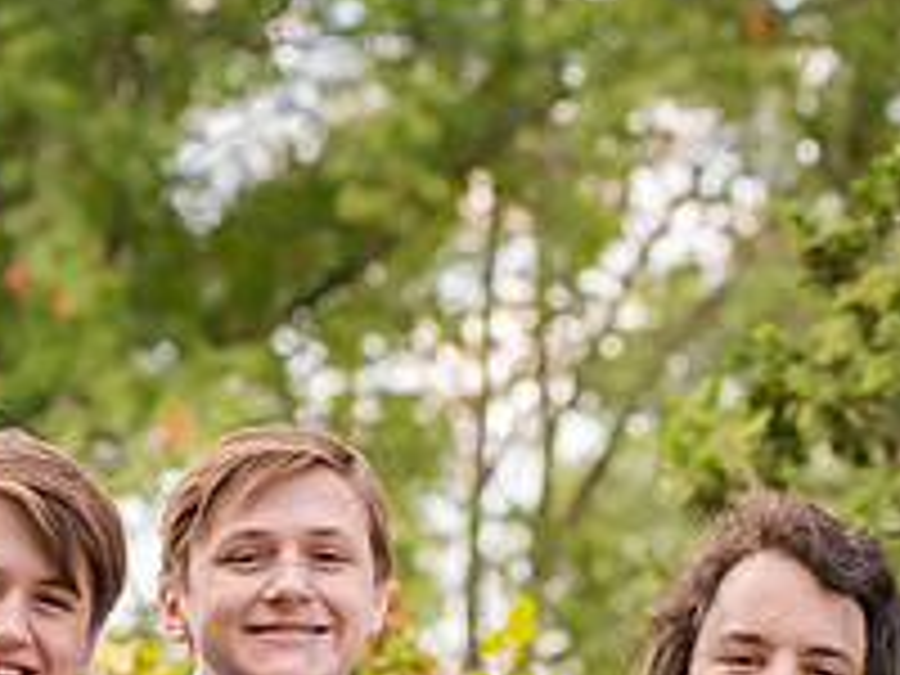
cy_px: 835
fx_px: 6240
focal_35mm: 240
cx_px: 302
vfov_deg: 6.2
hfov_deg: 8.2
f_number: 5.6
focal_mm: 86
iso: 400
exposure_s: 1/320
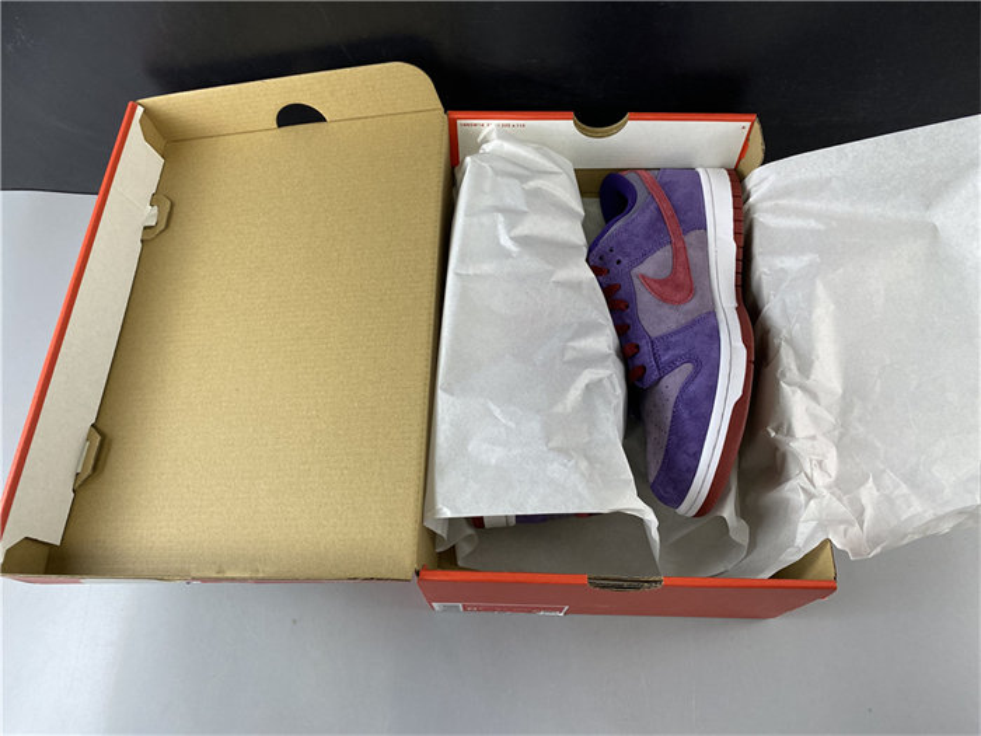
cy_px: 368
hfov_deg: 67.3
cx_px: 490
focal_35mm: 26
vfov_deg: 53.1
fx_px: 737
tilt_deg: -62.9
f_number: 1.8
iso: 125
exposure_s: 1/100
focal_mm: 4.25
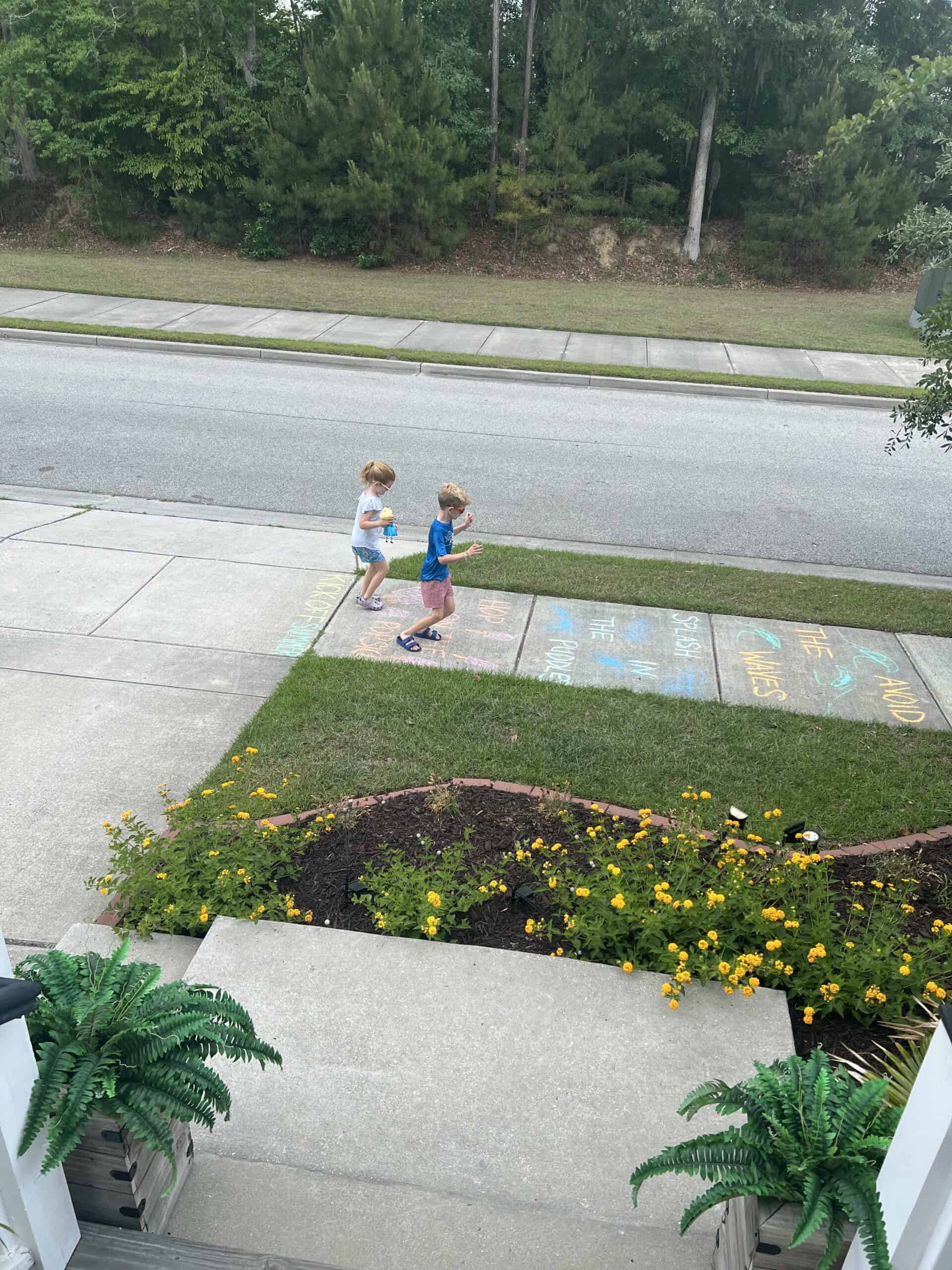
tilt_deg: -26.8
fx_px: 953
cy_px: 635
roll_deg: -2.1
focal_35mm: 26
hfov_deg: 53.1
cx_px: 476
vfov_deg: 67.3
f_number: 1.5
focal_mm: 5.7
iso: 50
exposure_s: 1/1395
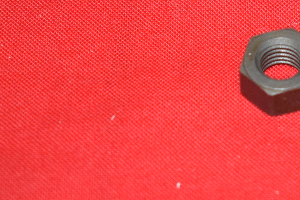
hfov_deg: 8.6
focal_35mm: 235
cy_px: -97
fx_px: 1959
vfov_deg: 5.8
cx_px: 416
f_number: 5.3
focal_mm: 46
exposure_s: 1/200
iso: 1250
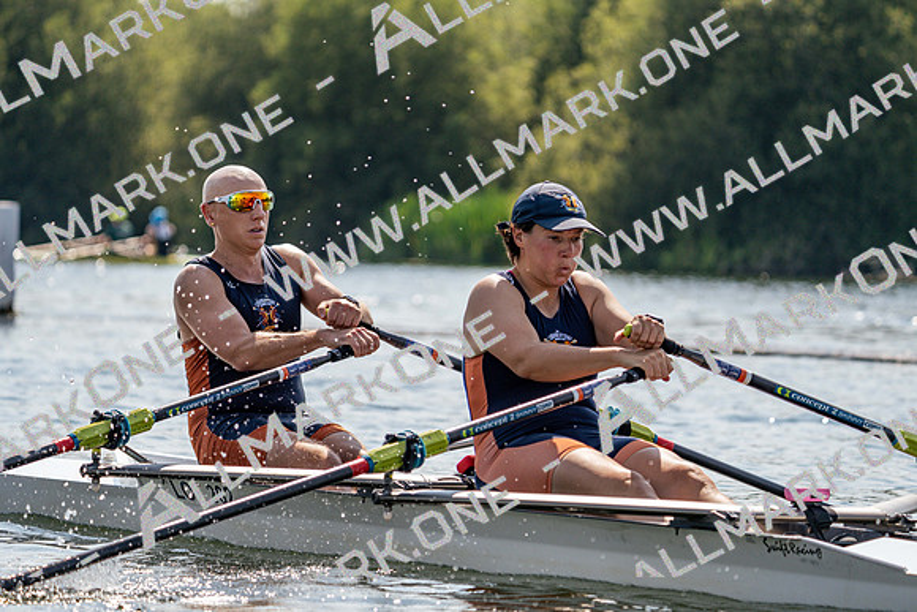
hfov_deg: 9.5
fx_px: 5503
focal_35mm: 216
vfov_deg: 6.4
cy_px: 306
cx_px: 458
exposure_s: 1/1600
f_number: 5.6
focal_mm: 216
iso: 200
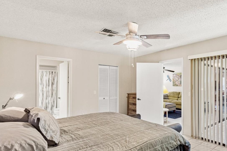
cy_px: 85
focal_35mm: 22
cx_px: 147
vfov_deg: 57.0
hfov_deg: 76.7
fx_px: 139
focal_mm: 10
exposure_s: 1/6
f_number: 7.1
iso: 400
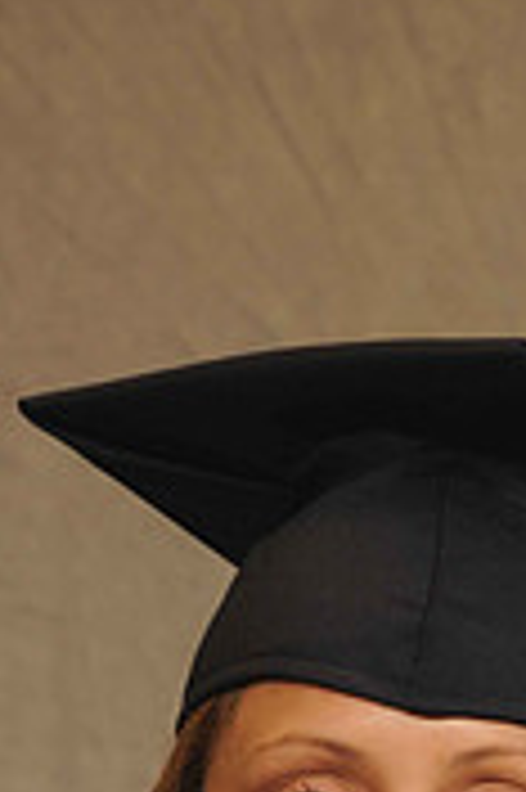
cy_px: 986
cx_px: 380
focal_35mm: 364
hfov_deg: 3.8
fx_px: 7999
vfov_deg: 5.6
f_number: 6.3
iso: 200
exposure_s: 1/60
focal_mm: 95
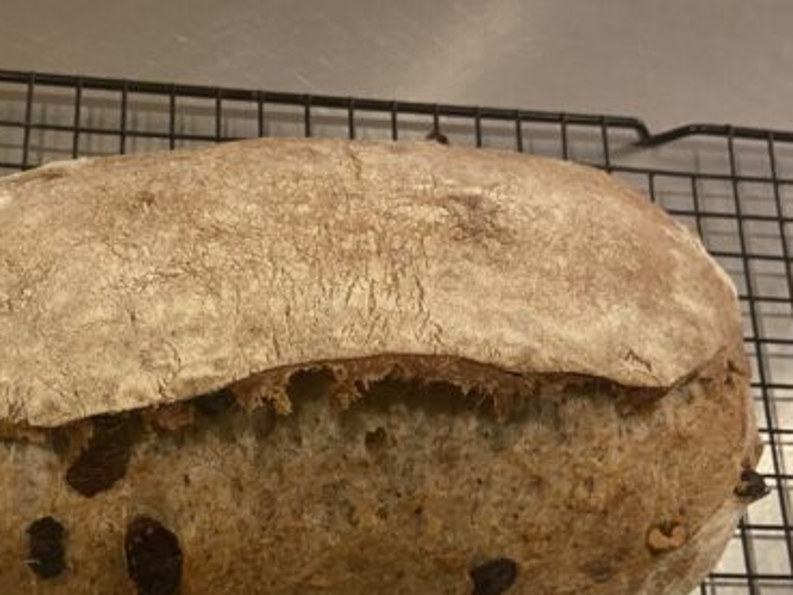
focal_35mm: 47
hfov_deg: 40.0
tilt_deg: -71.5
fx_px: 1077
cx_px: 272
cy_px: 400
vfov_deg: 30.7
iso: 500
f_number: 1.8
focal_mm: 4.25
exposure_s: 1/50
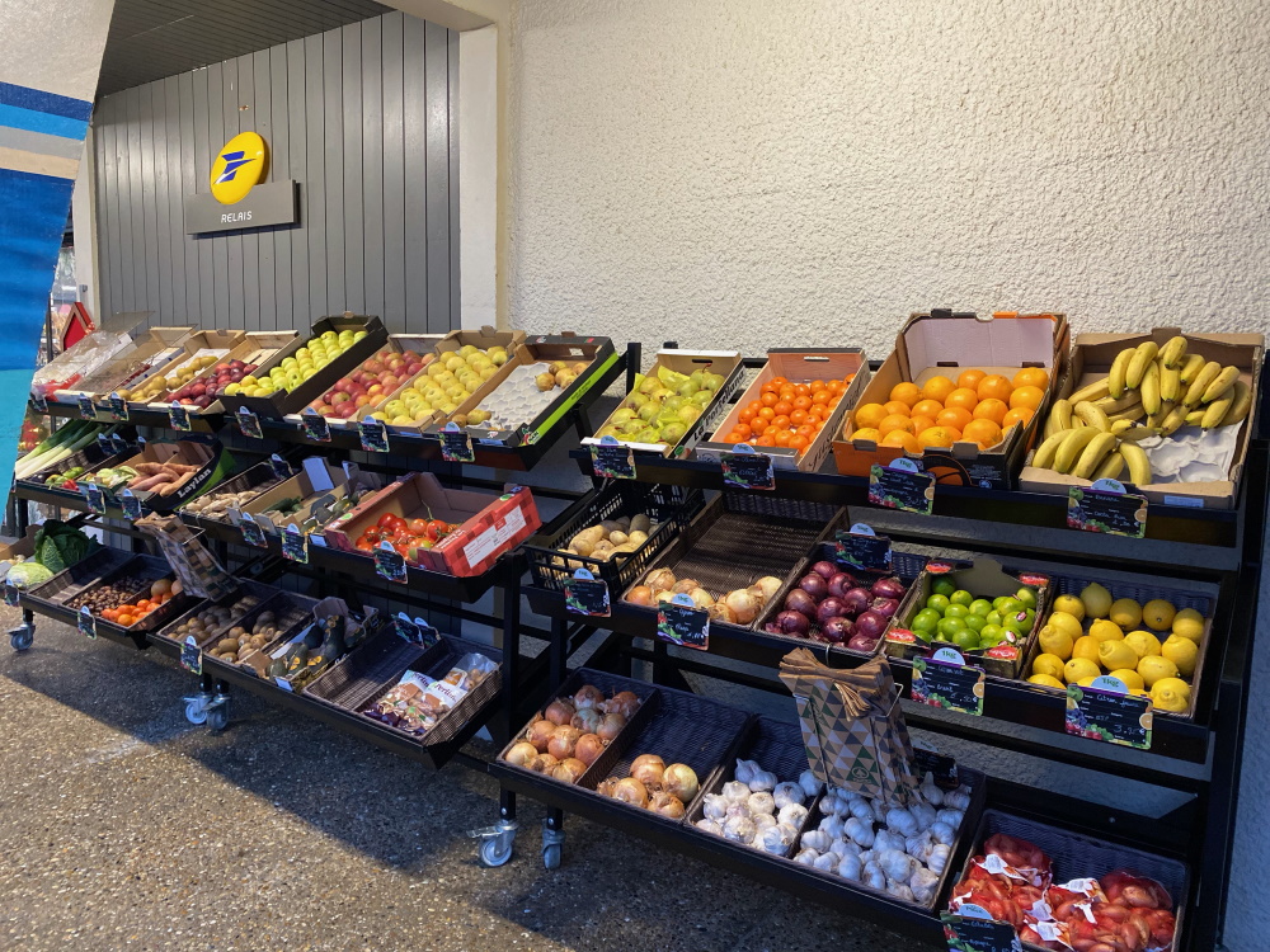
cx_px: 635
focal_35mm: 26
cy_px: 476
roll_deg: -0.1
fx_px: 954
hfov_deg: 67.3
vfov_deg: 53.1
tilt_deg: -6.8
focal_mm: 4.25
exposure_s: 1/50
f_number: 1.8
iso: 250
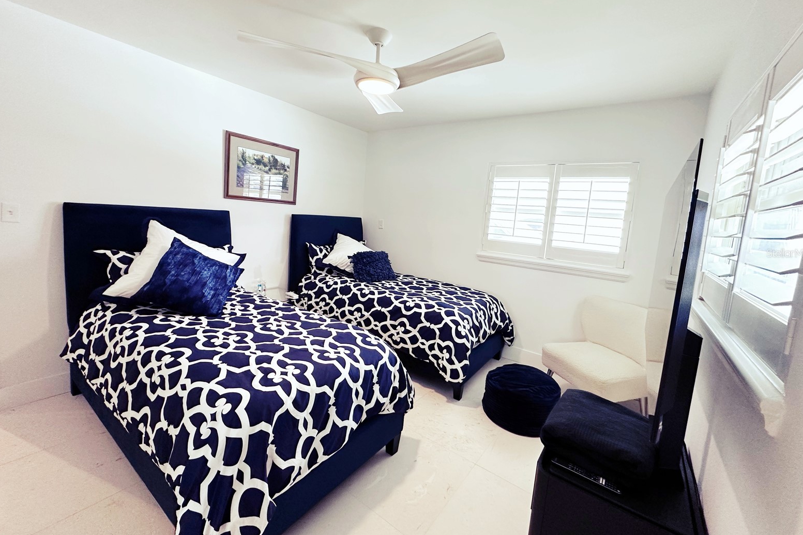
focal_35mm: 15
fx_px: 335
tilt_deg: -6.2
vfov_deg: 77.2
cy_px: 253
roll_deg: -4.5
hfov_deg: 100.4
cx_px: 402
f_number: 2.2
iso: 250
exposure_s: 1/60
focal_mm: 2.22
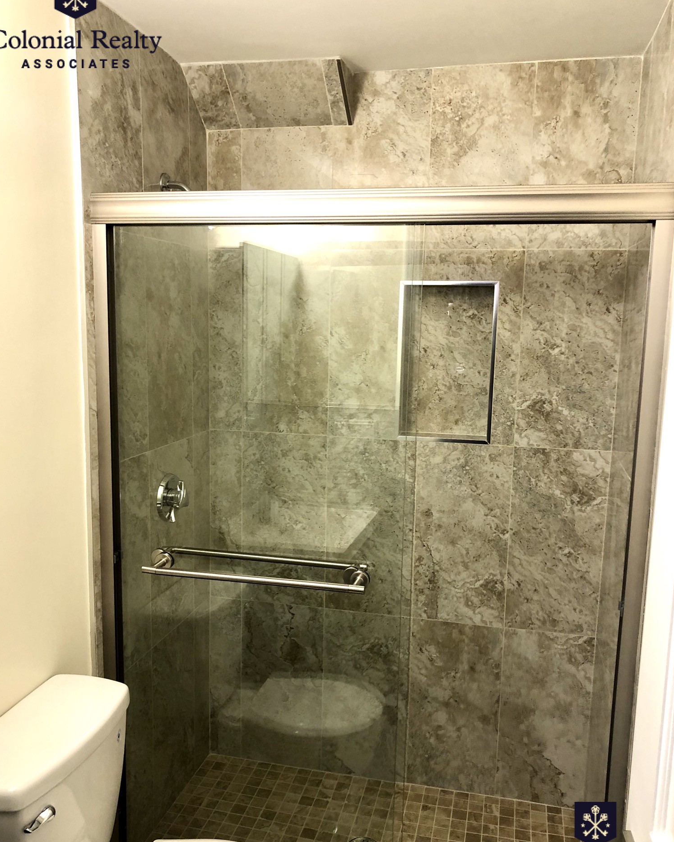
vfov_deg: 58.8
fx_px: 748
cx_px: 335
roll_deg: -0.5
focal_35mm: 30
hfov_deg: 48.5
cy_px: 435
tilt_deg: -9.4
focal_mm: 3.99
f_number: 1.8
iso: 40
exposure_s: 1/30
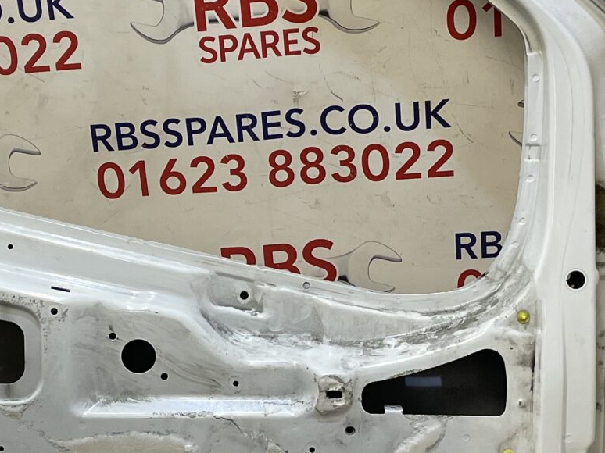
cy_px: 306
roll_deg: +0.7
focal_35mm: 86
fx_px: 1503
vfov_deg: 17.1
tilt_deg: -24.2
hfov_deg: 22.7
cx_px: 217
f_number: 1.6
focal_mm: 4.2
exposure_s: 1/100
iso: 100
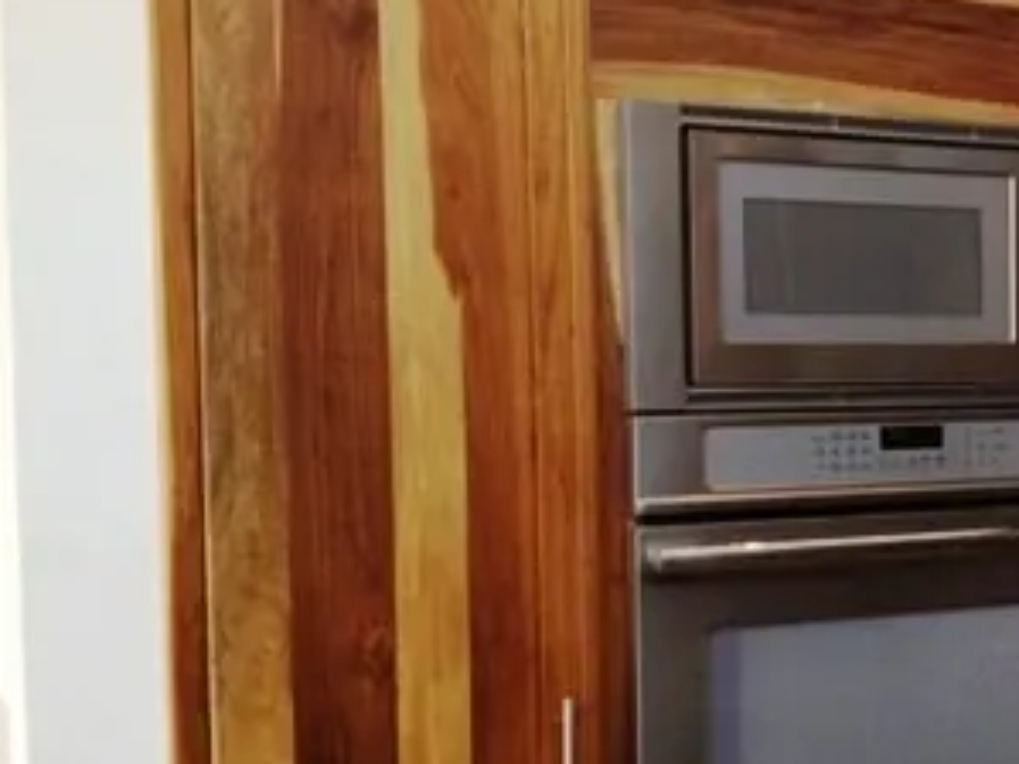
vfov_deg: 19.6
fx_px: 2207
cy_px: 467
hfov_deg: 24.5
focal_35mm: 75
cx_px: 1084
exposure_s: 1/120
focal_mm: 4.28
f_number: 2.4
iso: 100
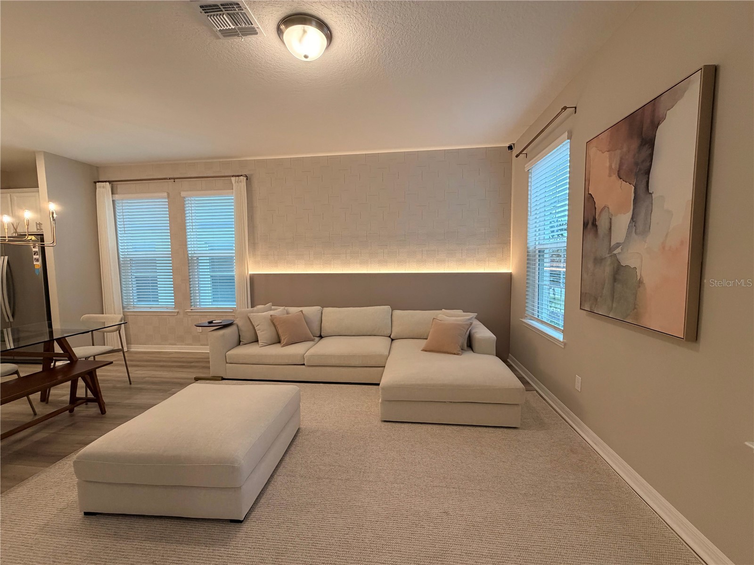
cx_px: 377
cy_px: 282
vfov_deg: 85.7
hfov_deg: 102.1
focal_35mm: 14
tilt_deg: -4.1
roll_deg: +0.6
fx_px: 305
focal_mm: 2.22
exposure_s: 1/120
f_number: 2.2
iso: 320
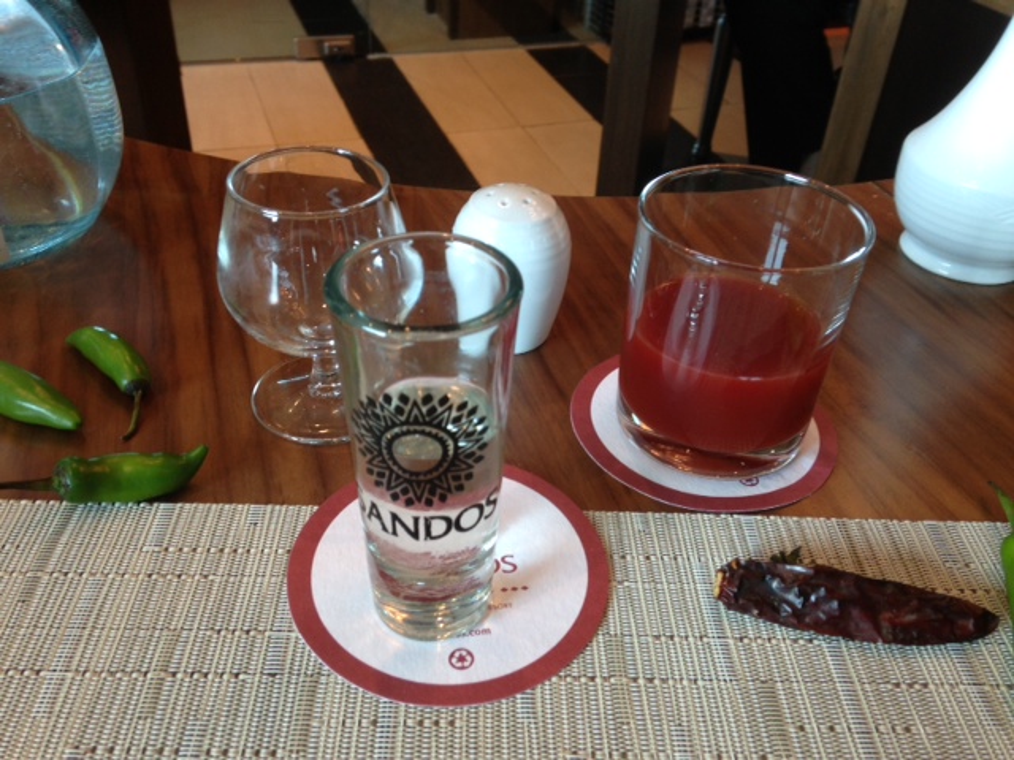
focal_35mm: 33
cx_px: 507
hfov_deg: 55.4
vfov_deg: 42.9
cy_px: 380
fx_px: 967
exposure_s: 1/20
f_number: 2.4
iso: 80
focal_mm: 4.13
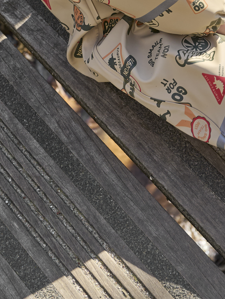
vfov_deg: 17.5
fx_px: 927
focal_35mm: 107
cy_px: -63
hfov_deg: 13.7
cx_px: 204
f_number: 5.6
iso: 125
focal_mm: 28.5
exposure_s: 1/320
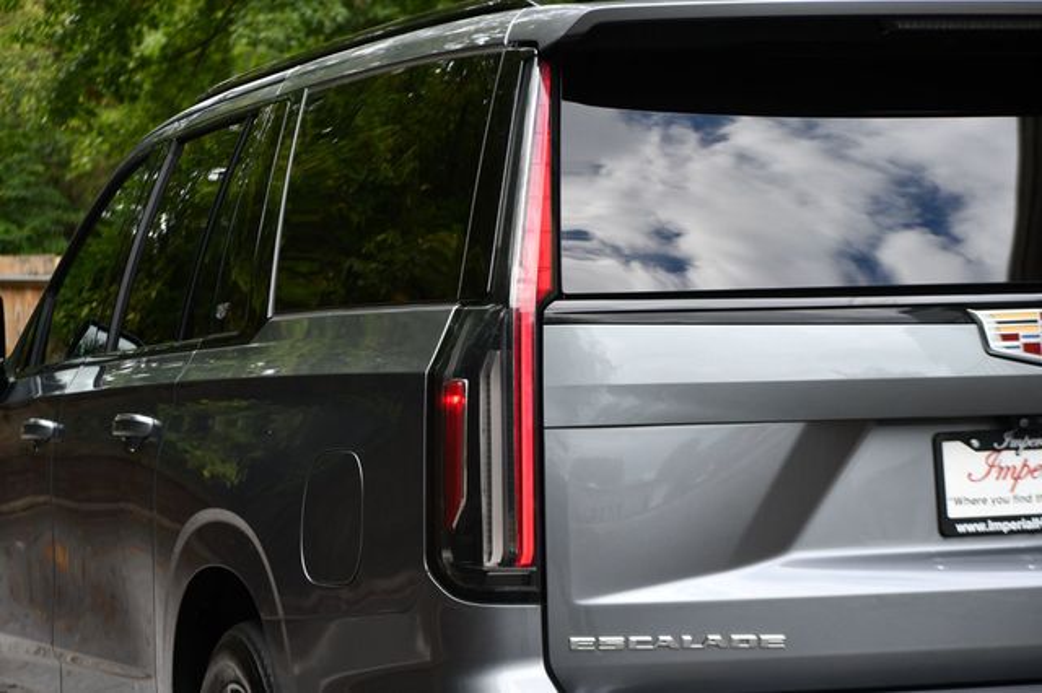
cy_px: 346
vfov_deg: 11.1
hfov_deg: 16.7
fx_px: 3558
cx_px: 521
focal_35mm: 123
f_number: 5.6
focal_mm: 82
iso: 220
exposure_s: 1/250
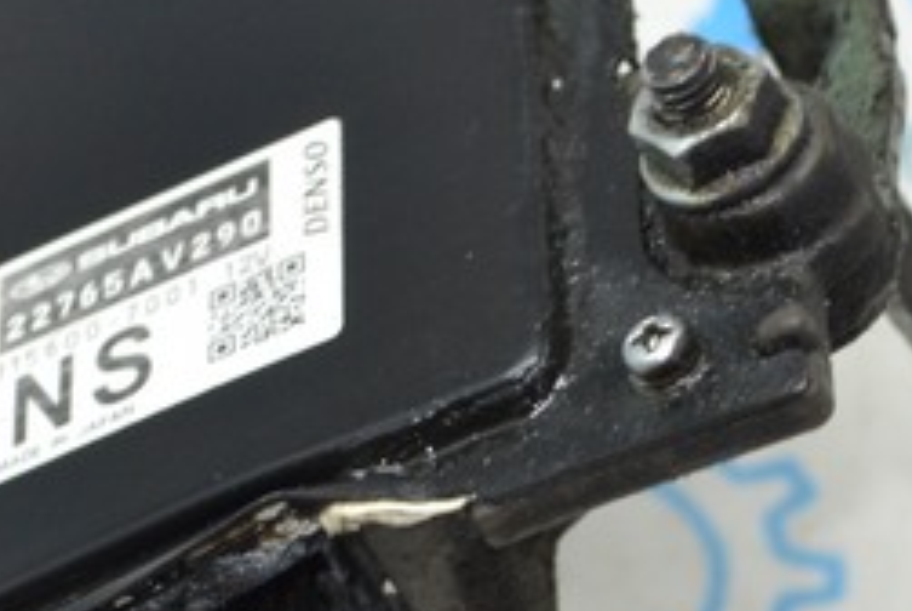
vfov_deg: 4.9
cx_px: 262
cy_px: 446
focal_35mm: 281
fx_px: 7127
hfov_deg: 7.3
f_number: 5.3
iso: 560
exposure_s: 1/60
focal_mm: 46
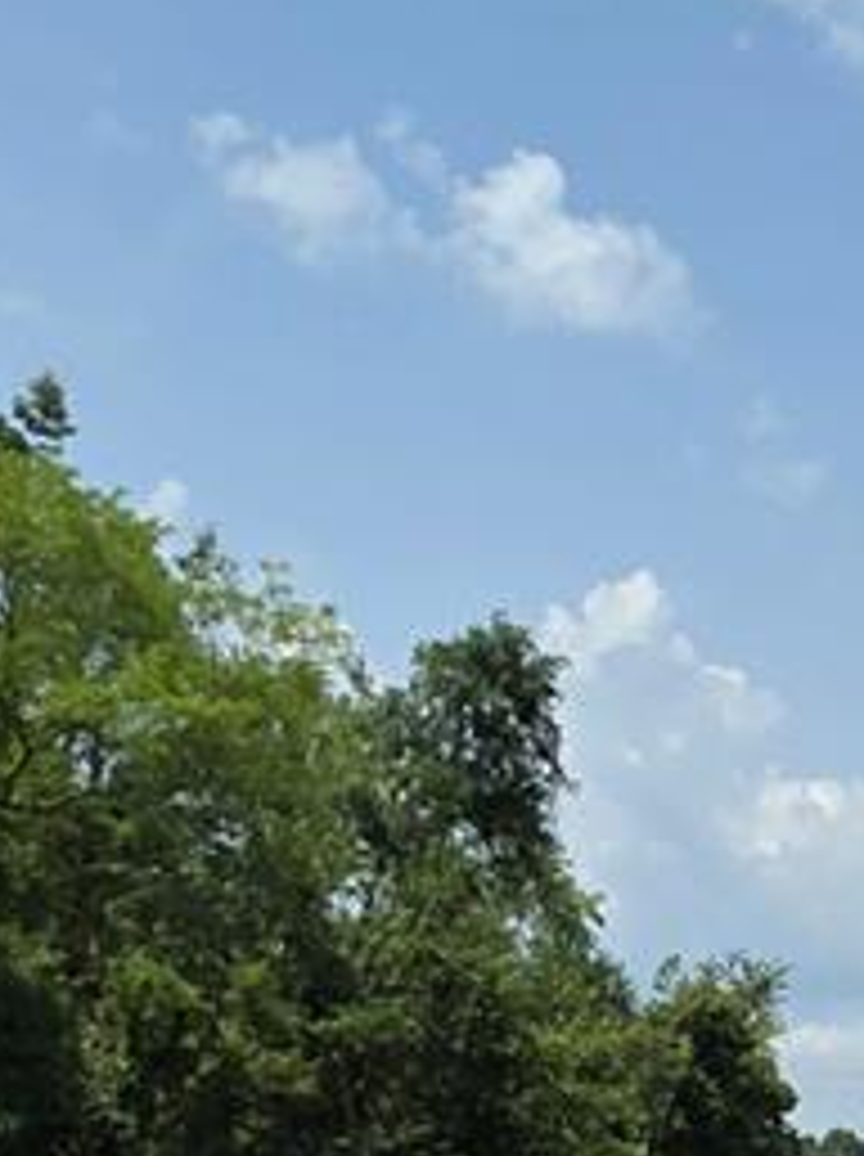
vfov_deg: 24.7
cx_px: 992
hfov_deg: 18.5
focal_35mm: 76
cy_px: 1120
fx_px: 2536
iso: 40
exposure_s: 1/3873
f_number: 1.9
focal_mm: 2.2
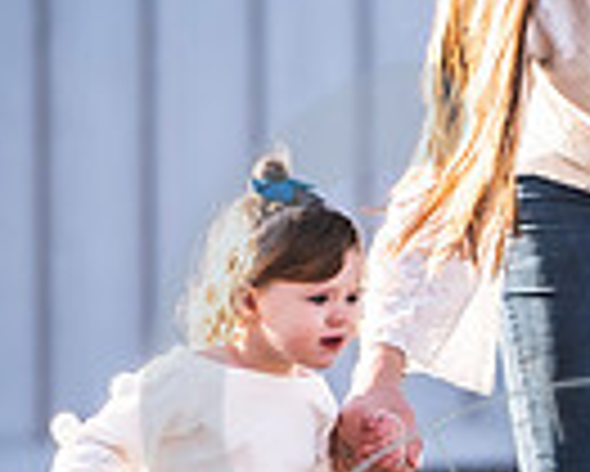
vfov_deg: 1.8
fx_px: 15168
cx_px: 822
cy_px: 460
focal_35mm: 868
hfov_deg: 2.2
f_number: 2.8
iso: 100
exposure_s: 1/400
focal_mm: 200
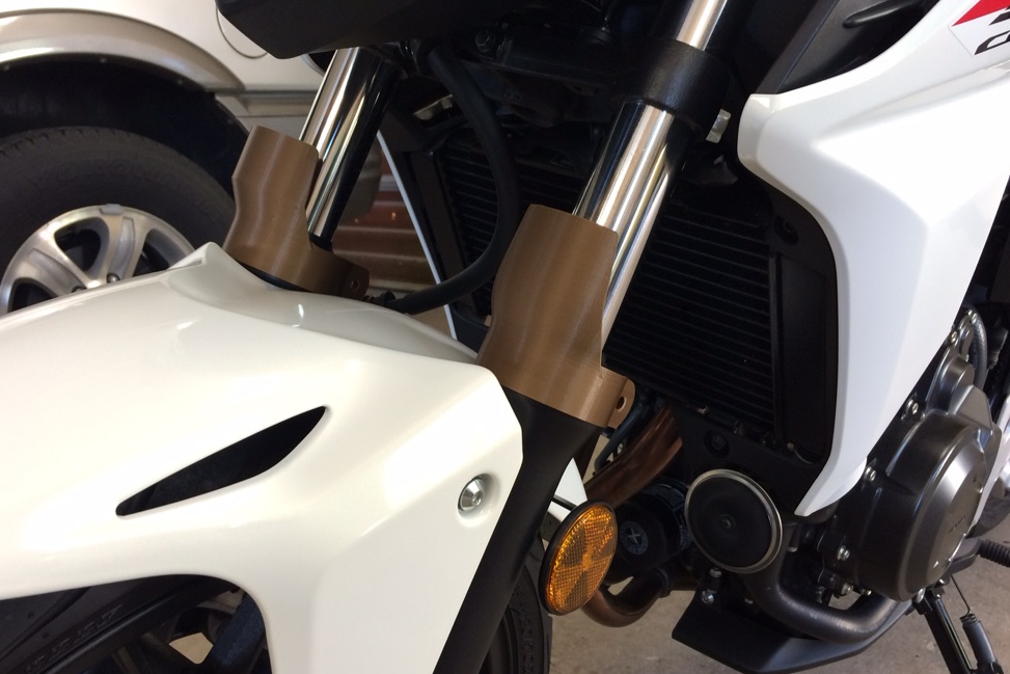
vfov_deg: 42.3
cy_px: 352
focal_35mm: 31
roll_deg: +1.3
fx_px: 870
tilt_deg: -15.9
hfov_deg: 60.3
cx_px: 492
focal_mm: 4.15
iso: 64
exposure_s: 1/30
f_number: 2.2
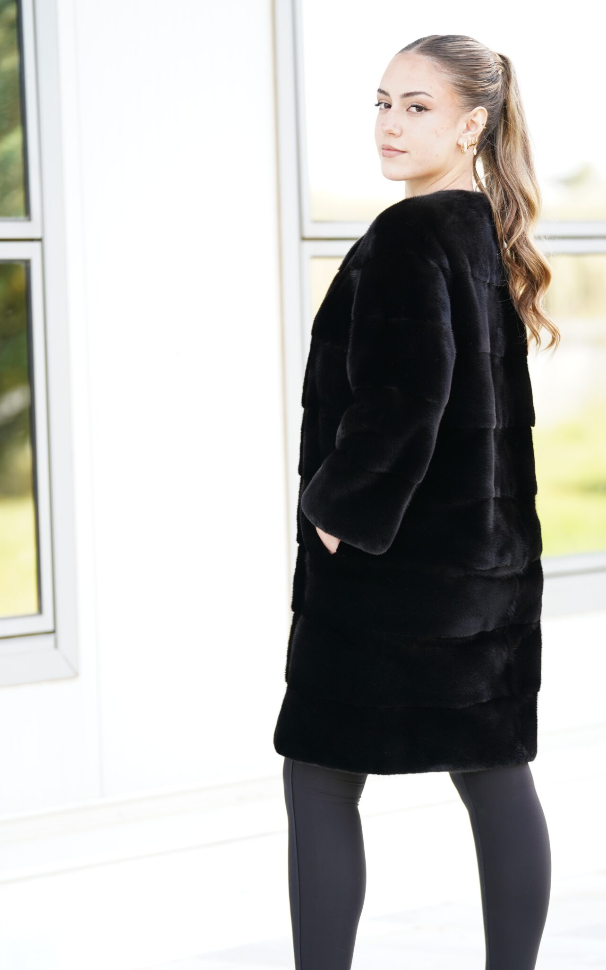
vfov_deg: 12.4
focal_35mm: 169
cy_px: 543
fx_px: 4466
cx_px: 305
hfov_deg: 7.8
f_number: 2.8
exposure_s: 1/250
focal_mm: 133
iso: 250
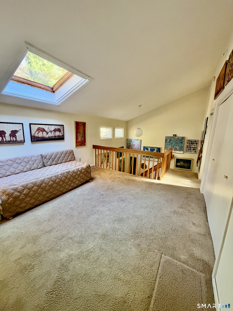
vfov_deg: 102.1
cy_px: 156
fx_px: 126
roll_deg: -1.5
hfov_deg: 85.7
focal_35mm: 14
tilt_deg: -10.4
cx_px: 116
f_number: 2.2
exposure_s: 1/60
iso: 640
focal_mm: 2.22
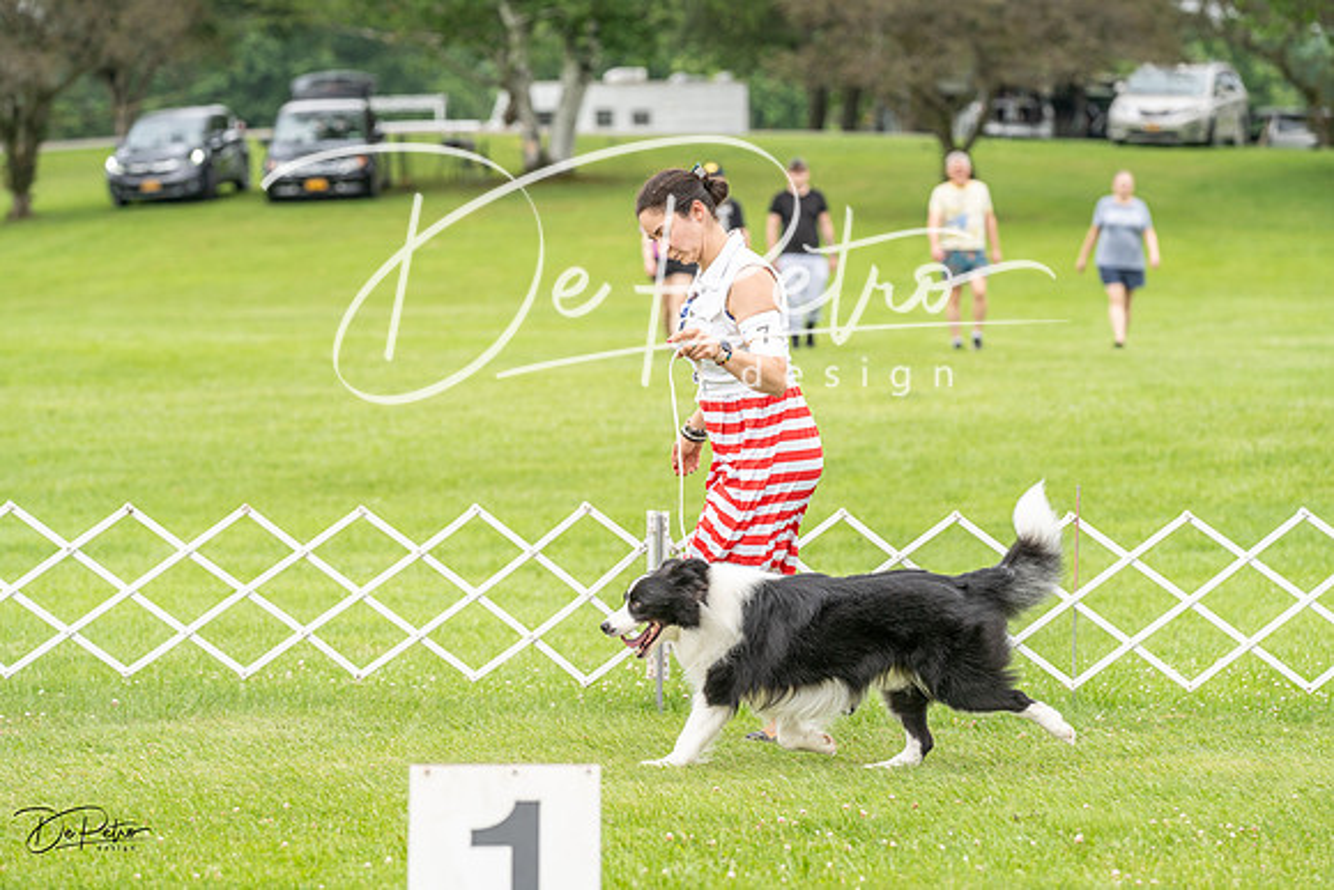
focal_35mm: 164
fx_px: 6078
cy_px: 445
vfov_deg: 8.4
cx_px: 667
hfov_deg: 12.5
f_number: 5
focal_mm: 164
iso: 400
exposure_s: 1/800
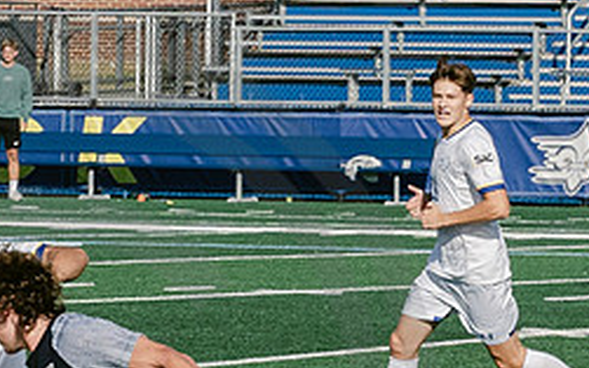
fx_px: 8044
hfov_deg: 4.2
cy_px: 450
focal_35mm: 501
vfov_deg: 2.6
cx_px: 236
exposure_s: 1/4000
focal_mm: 70
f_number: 5.6
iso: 640
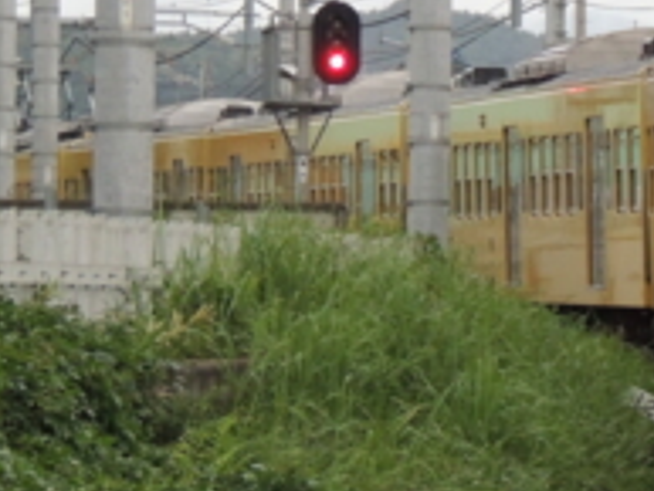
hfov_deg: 4.7
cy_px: 102
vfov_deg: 3.5
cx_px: 634
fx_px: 7978
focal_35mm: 422
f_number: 4.5
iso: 800
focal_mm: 30.3
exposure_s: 1/200
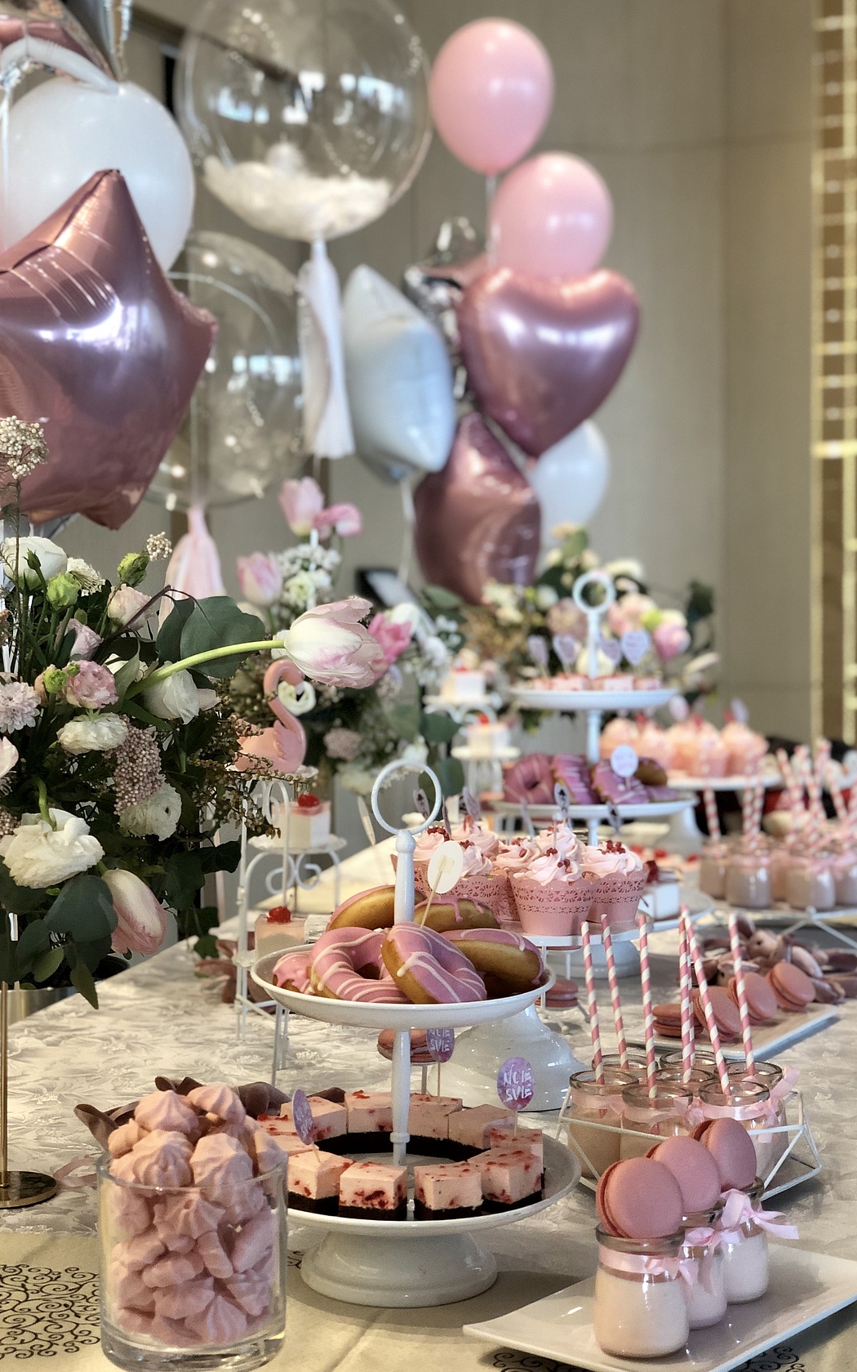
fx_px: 2093
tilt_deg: -2.8
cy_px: 682
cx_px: 371
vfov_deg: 36.3
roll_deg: +0.0
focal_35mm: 56
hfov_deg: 23.1
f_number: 2.4
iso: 80
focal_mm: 6
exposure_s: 1/33
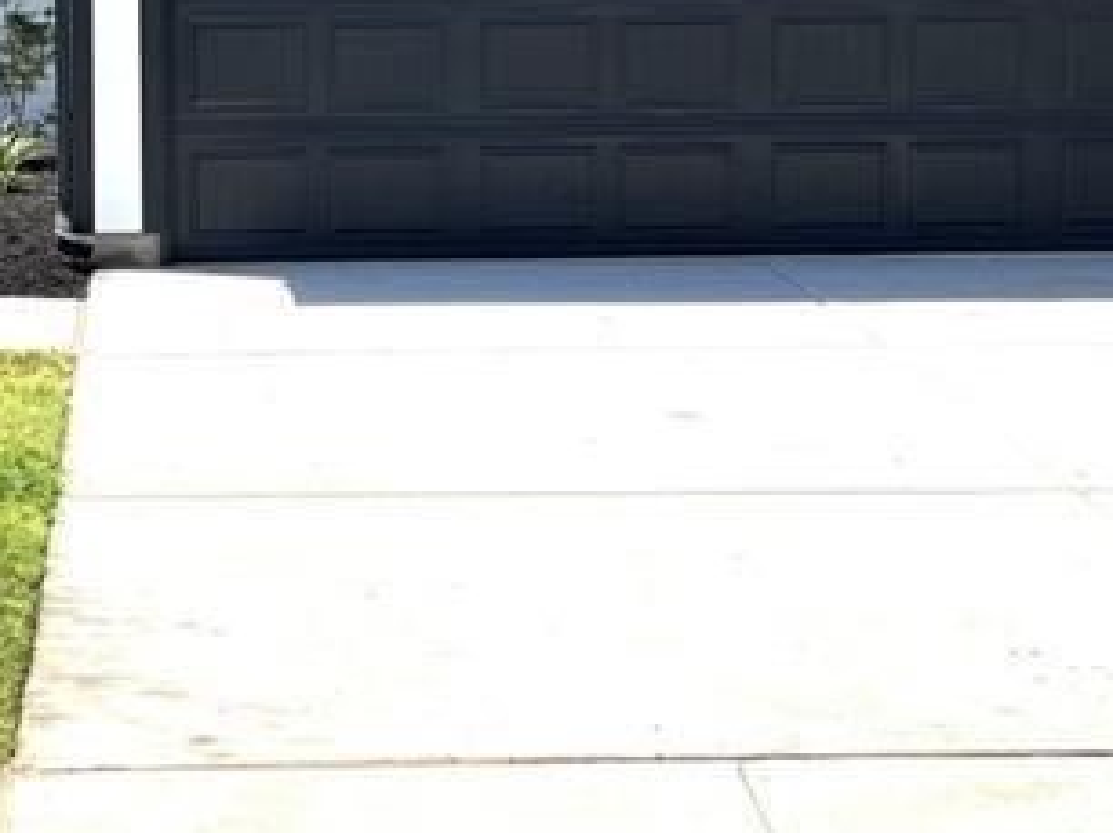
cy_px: 198
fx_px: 2795
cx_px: 335
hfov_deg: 22.4
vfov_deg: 16.9
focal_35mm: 87
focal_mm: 5.7
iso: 50
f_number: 1.5
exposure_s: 1/2299
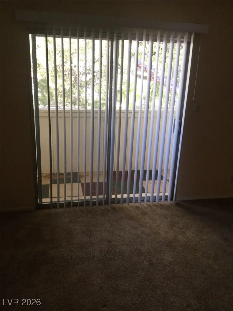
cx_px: 116
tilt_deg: -17.7
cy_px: 156
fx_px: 278
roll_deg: +0.2
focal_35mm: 31
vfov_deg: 58.4
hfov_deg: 45.4
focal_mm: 3.3
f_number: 2.4
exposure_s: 1/30
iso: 25
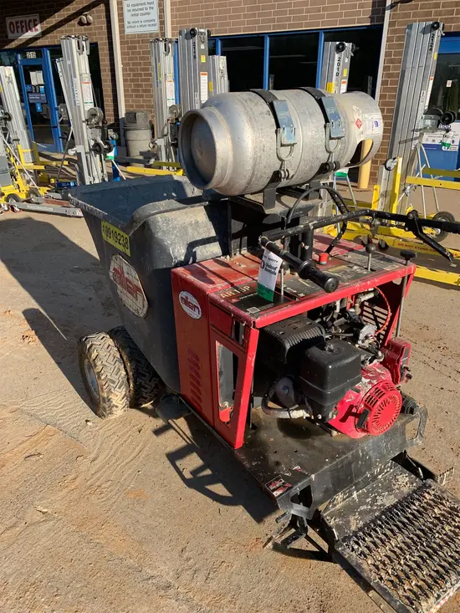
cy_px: 306
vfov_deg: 67.3
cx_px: 230
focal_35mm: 26
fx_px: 461
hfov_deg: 53.1
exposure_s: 1/1190
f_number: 1.8
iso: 25
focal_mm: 4.25
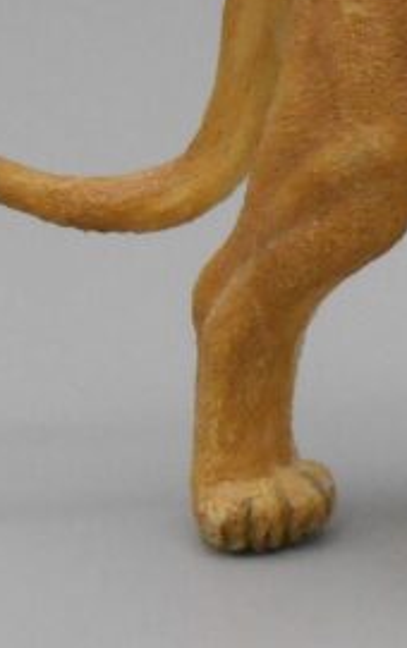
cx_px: 850
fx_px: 4956
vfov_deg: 7.5
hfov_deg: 4.6
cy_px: 0
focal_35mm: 280
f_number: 4.5
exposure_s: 1/250
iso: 280
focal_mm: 12.5
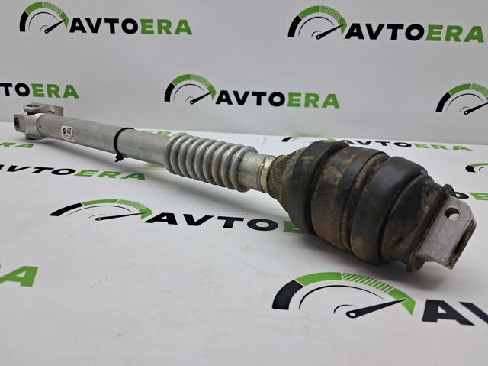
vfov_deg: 51.3
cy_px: 183
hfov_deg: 65.4
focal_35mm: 27
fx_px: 380
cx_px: 244
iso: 50
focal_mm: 4
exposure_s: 1/120
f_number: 1.8
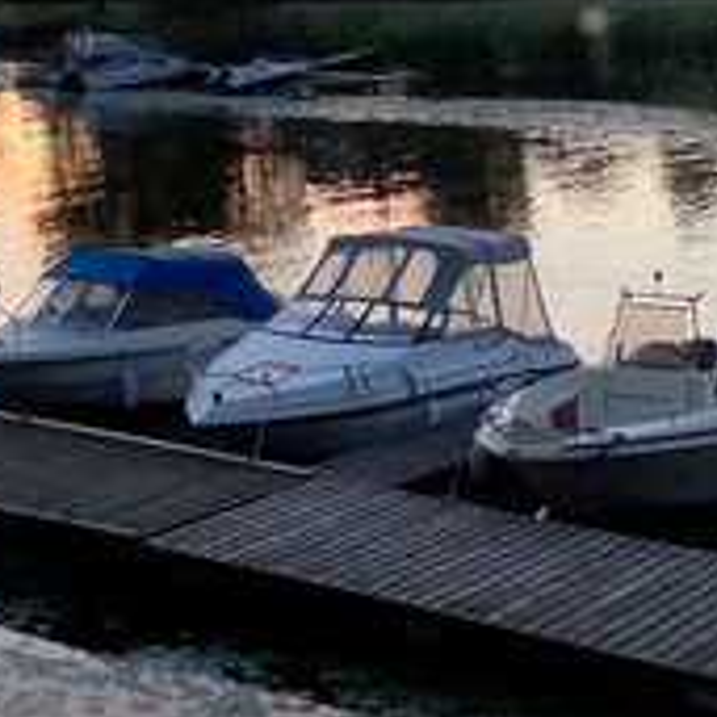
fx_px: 2015
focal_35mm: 86
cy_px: 294
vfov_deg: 20.2
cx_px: 205
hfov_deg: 20.1
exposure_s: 1/121
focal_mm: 4.25
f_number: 1.8
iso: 125
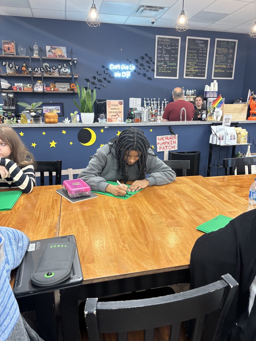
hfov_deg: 53.1
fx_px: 256
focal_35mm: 26
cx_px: 128
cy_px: 170
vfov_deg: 67.3
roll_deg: -1.2
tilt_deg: -15.0
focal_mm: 5.96
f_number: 1.6
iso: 160
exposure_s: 1/60
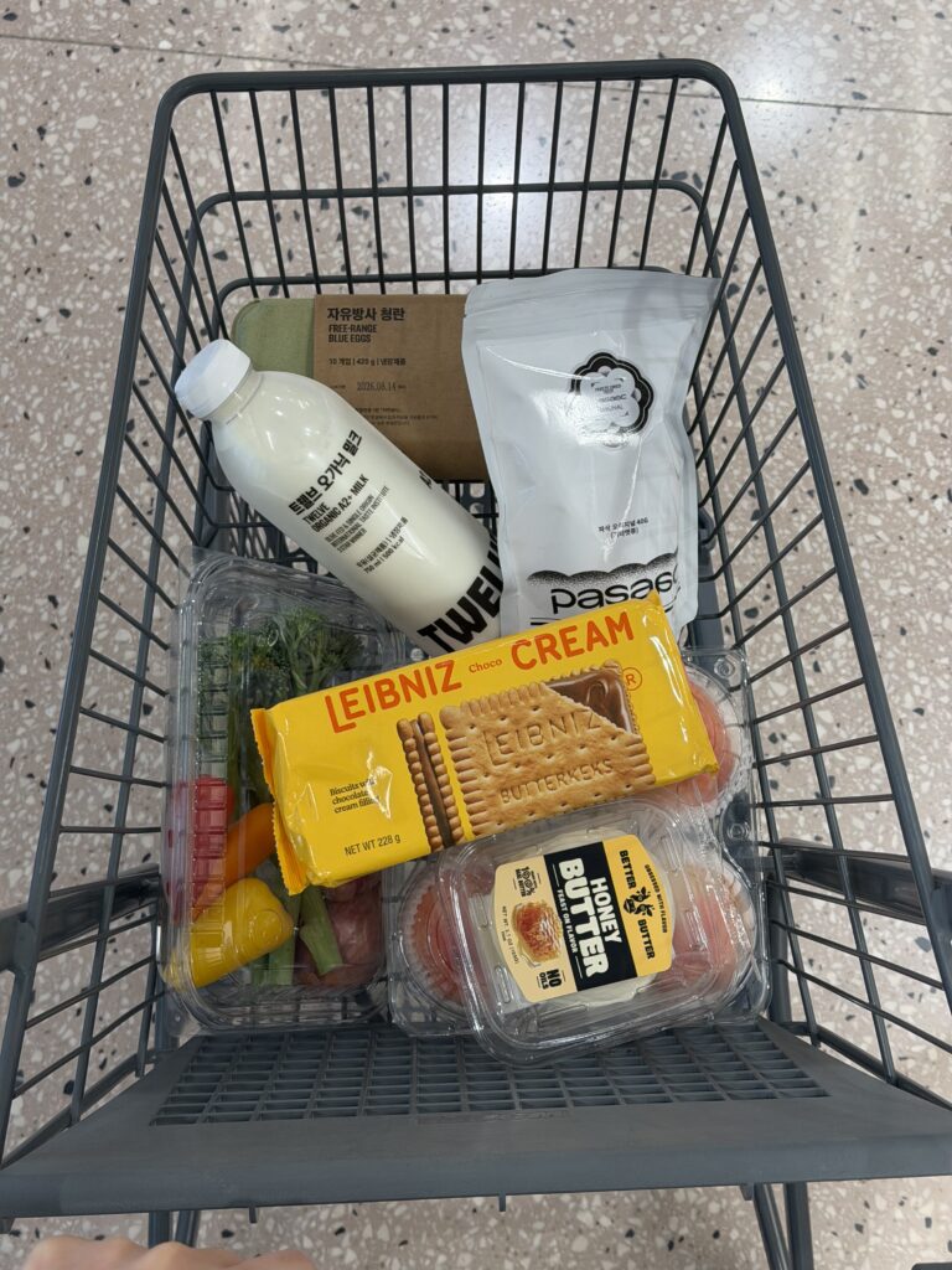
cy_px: 635
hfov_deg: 30.3
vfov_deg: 39.7
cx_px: 476
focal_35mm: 48
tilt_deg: -71.9
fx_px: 1760
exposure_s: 1/200
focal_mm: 6.76
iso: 100
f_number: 1.78
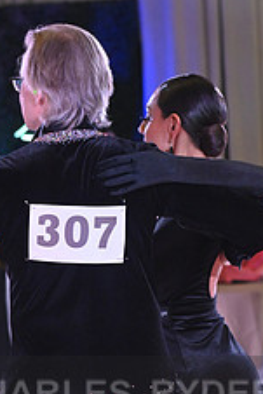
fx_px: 2298
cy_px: 415
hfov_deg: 6.5
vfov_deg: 9.7
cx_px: 64
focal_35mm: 210
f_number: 4.5
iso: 2000
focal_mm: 82
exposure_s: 1/400
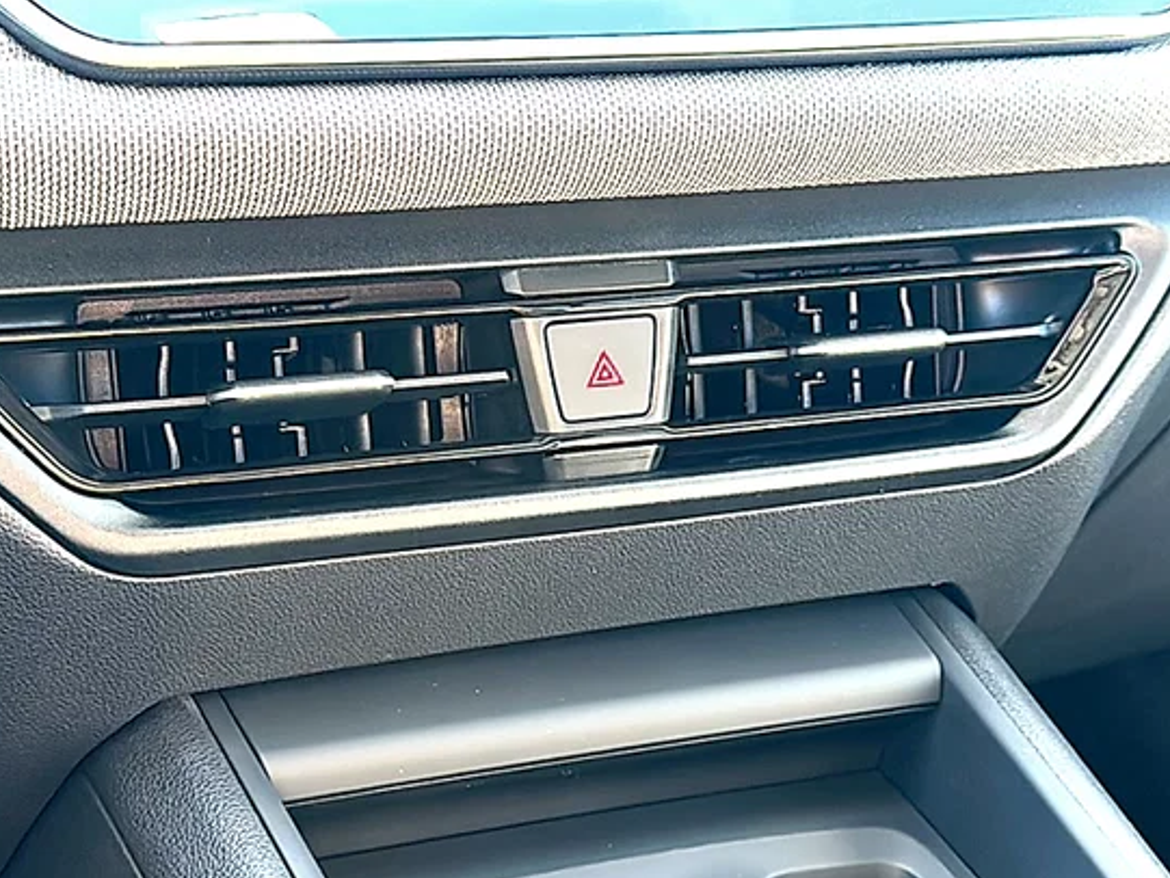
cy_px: 481
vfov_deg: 32.9
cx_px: 586
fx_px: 1488
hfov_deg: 42.9
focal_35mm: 44
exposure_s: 1/88
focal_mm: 6.86
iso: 125
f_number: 1.78
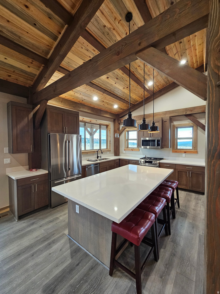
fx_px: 110
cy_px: 147
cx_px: 110
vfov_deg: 106.2
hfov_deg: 89.9
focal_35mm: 13
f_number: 2.2
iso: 320
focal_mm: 2.2
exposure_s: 1/40
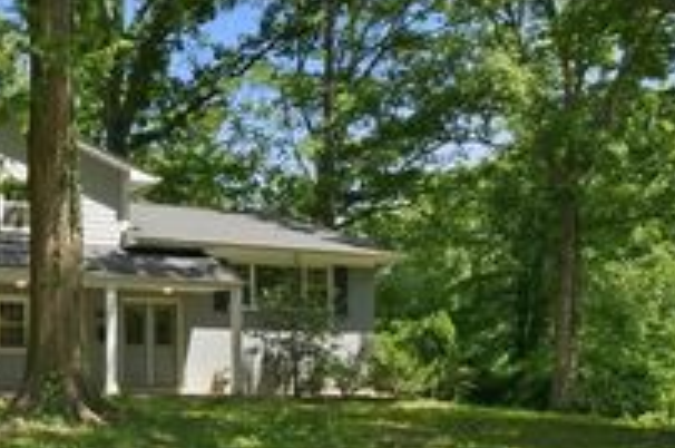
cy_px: 313
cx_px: 60
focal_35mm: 52
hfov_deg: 35.8
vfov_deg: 25.7
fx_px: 973
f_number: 13
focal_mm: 14
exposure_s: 1/100
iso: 200
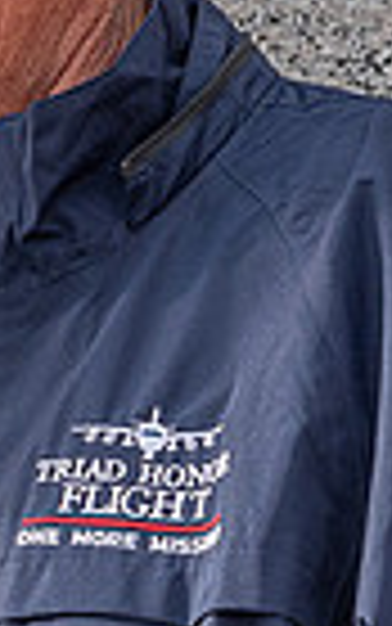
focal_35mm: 380
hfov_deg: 3.4
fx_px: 6489
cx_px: -775
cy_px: 232
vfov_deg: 5.5
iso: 500
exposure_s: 1/640
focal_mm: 66
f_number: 6.3
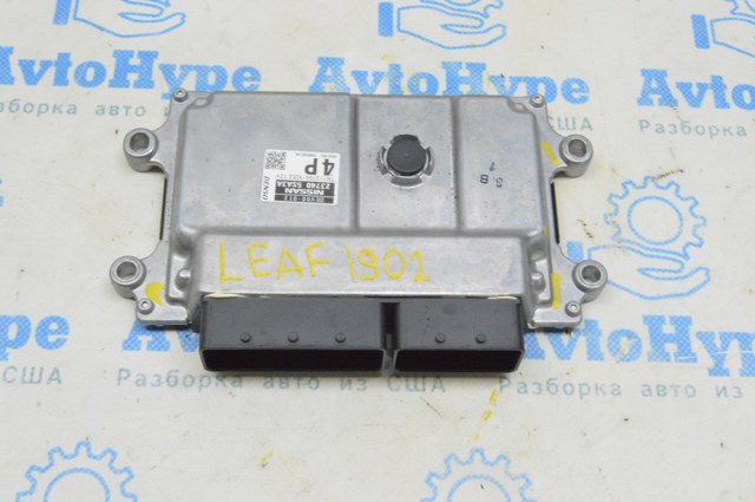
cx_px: 378
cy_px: 251
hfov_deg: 38.9
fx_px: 1068
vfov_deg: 26.4
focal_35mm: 51
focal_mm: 34
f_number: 20
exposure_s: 1/20
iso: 6400
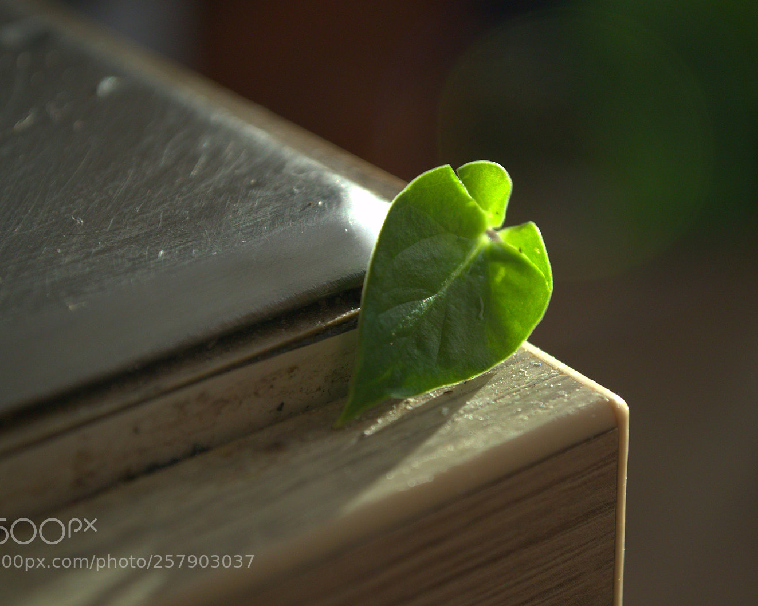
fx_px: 2099
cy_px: 302
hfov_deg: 20.5
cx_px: 413
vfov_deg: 16.4
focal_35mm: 94
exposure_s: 1/125
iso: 400
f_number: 5.6
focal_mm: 55
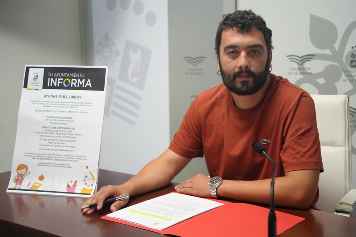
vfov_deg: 26.5
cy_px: 118
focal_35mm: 51
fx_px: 504
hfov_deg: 38.9
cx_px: 178
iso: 1600
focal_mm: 51
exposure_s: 1/160
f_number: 4
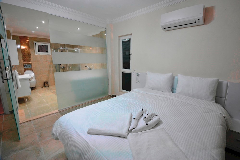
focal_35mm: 15
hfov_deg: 100.4
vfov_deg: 77.2
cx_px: 120
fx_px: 100
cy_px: 80
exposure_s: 1/3
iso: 200
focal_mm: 10
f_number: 6.3
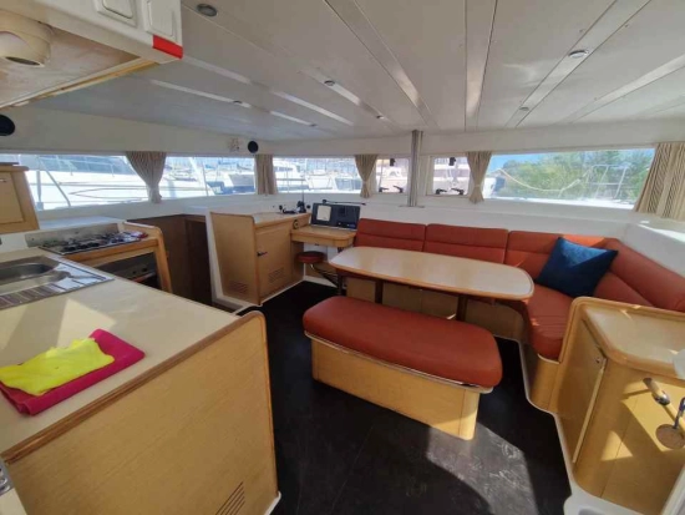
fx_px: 257
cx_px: 342
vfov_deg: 90.0
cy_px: 258
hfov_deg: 106.2
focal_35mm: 13
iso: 50
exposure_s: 1/594
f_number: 2.2
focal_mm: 2.2
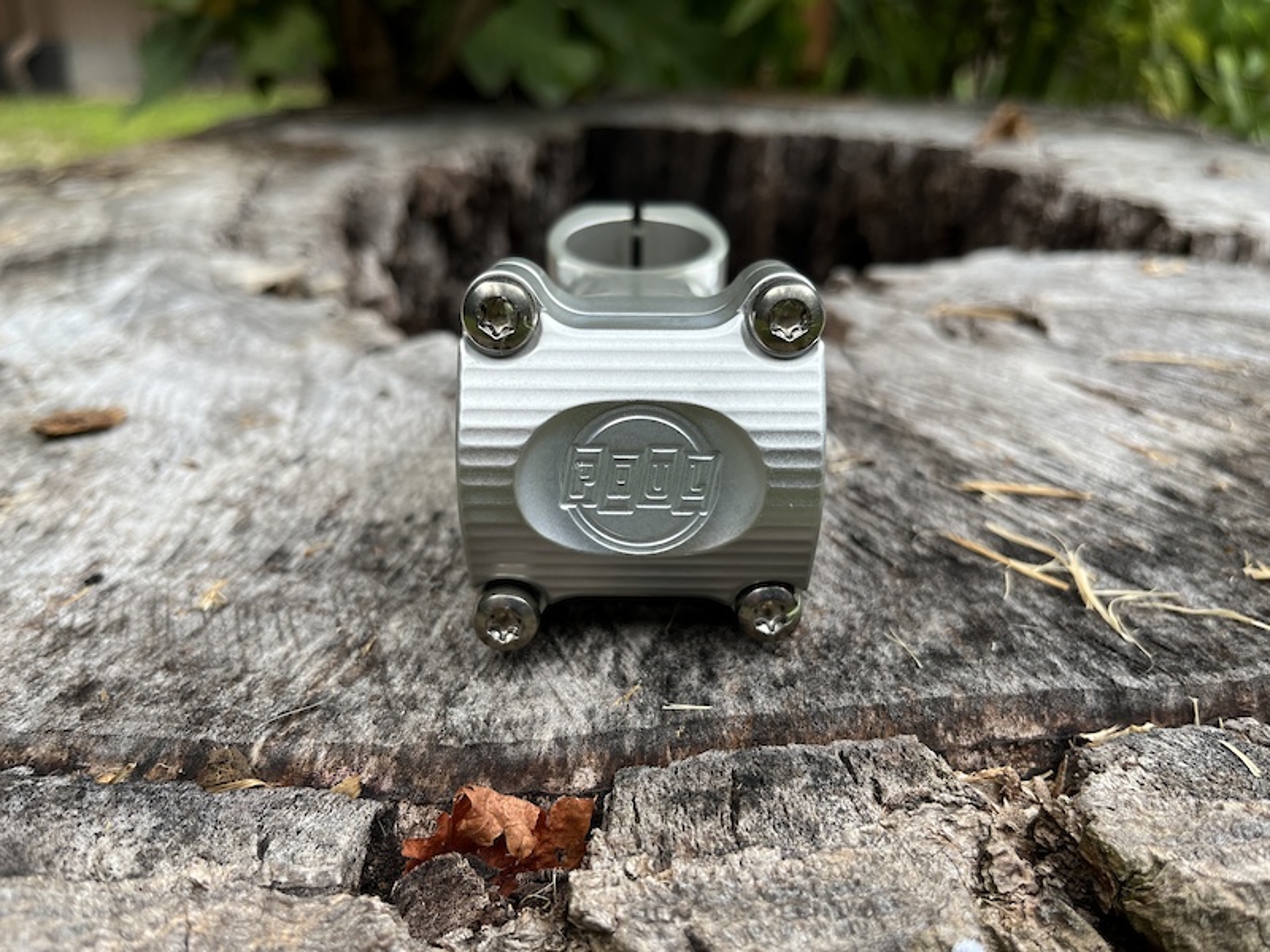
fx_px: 954
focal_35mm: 26
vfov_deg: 53.1
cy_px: 476
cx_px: 635
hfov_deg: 67.3
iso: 50
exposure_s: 1/363
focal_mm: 5.1
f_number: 1.6
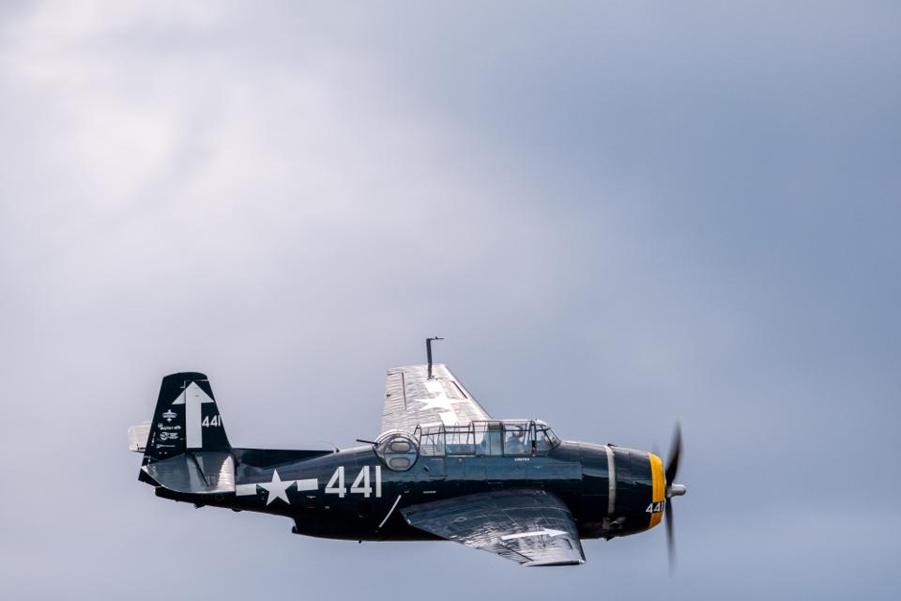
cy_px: 300
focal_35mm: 600
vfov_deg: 2.3
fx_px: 15015
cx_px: 450
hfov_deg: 3.4
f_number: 9
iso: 400
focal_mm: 400
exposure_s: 1/250
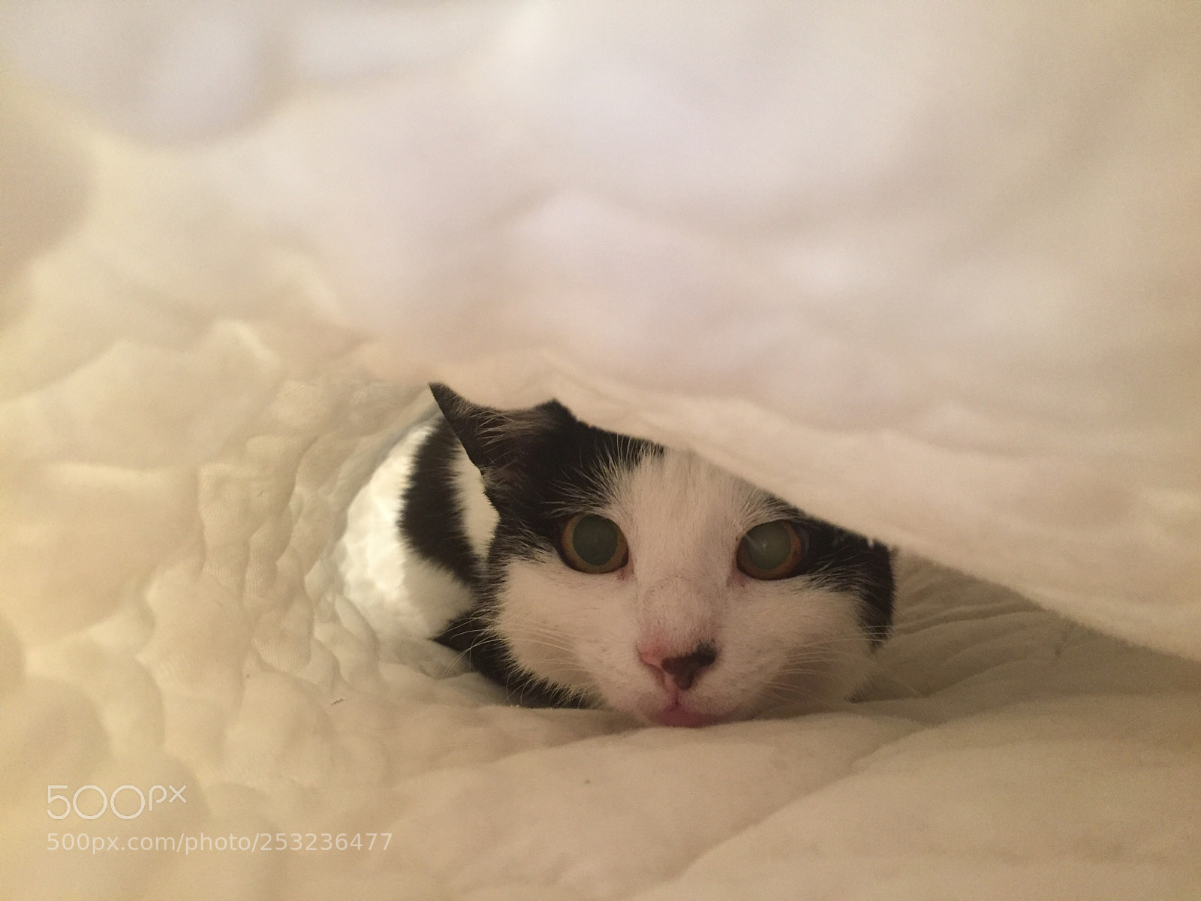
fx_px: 1006
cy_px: 450
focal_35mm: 29
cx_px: 600
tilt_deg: +4.6
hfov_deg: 61.7
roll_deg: +1.6
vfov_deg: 48.2
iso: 200
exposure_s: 1/33
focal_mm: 4.15
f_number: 2.2
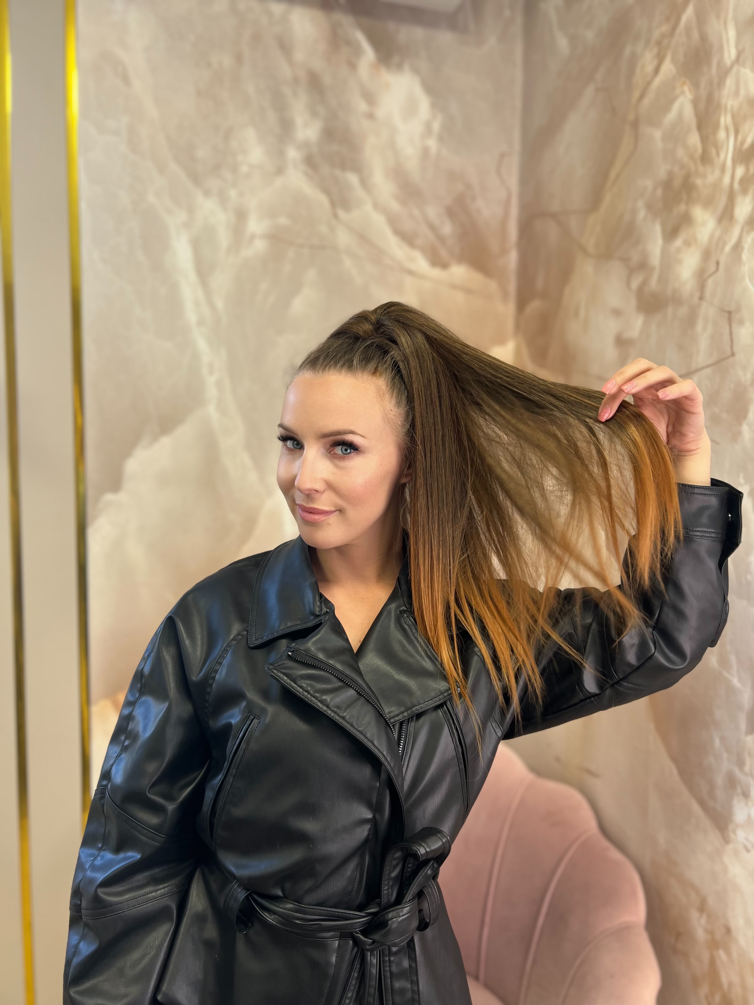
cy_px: 502
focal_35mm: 26
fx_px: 755
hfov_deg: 53.1
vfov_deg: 67.3
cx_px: 377
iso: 50
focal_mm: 5.7
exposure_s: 1/100
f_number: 1.5
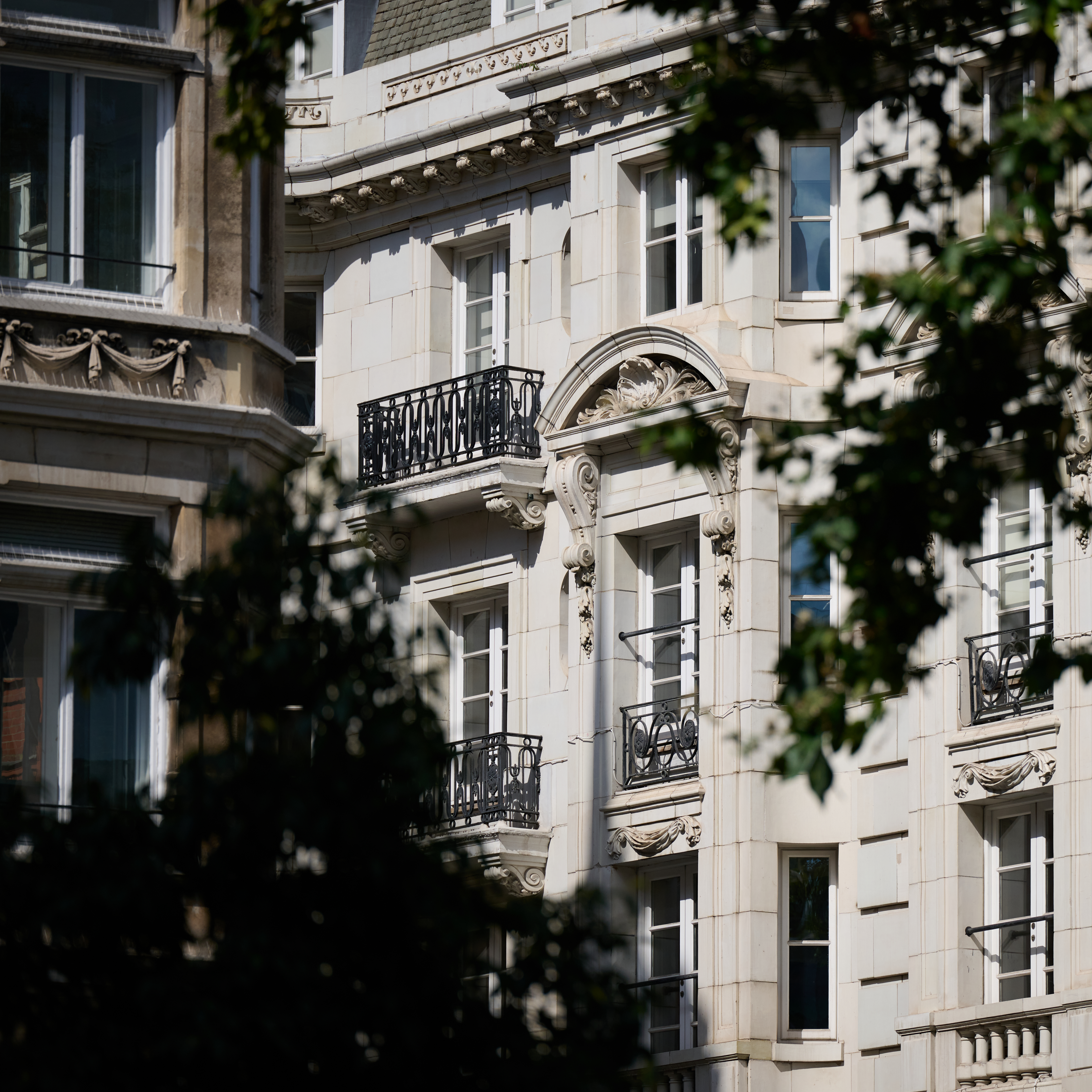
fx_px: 9458
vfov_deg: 6.6
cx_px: 811
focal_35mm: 265
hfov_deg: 6.6
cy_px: 535
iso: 250
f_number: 3.2
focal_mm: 200
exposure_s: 1/8000
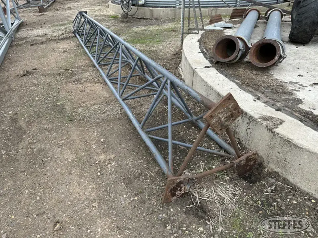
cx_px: 159
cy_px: 119
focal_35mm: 24
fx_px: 220
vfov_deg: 56.8
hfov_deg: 71.6
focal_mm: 6.86
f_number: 1.78
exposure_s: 1/2252
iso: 80
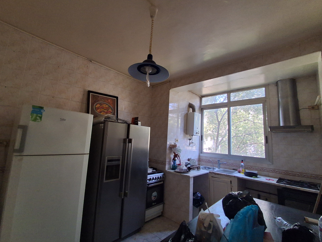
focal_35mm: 16
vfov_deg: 78.1
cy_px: 121
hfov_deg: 94.5
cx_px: 161
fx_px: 149
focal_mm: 1.64
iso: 250
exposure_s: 1/50
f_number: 2.2
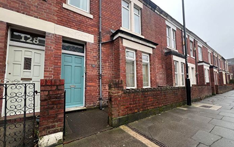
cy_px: 77
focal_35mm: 14
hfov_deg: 105.3
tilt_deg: +4.0
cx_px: 118
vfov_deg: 78.6
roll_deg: +0.6
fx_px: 89
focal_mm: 1.57
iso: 200
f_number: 1.8
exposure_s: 1/99
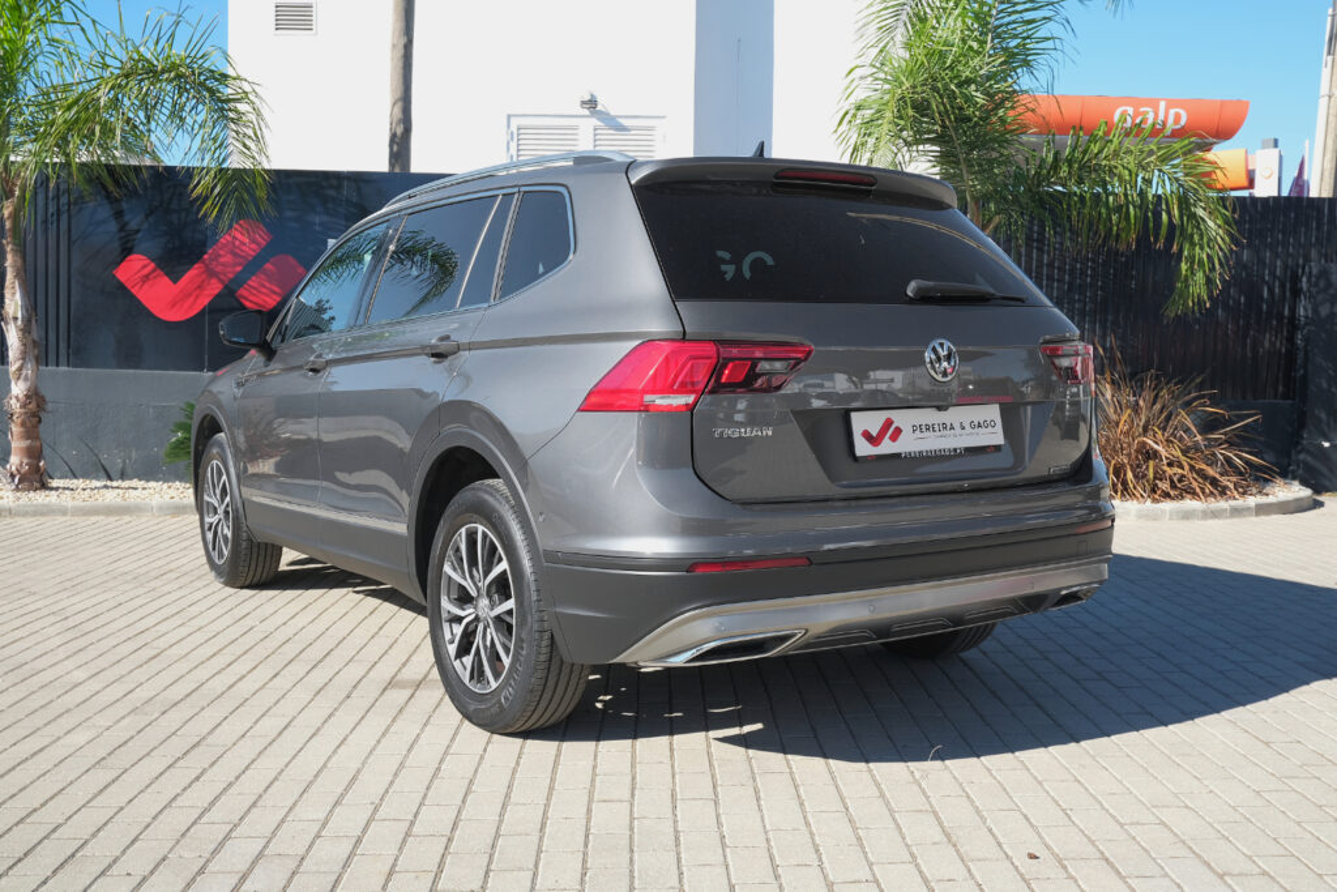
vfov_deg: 36.9
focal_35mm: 36
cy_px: 446
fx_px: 1337
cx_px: 668
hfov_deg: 53.1
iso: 160
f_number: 9
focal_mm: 24.2
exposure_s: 1/100
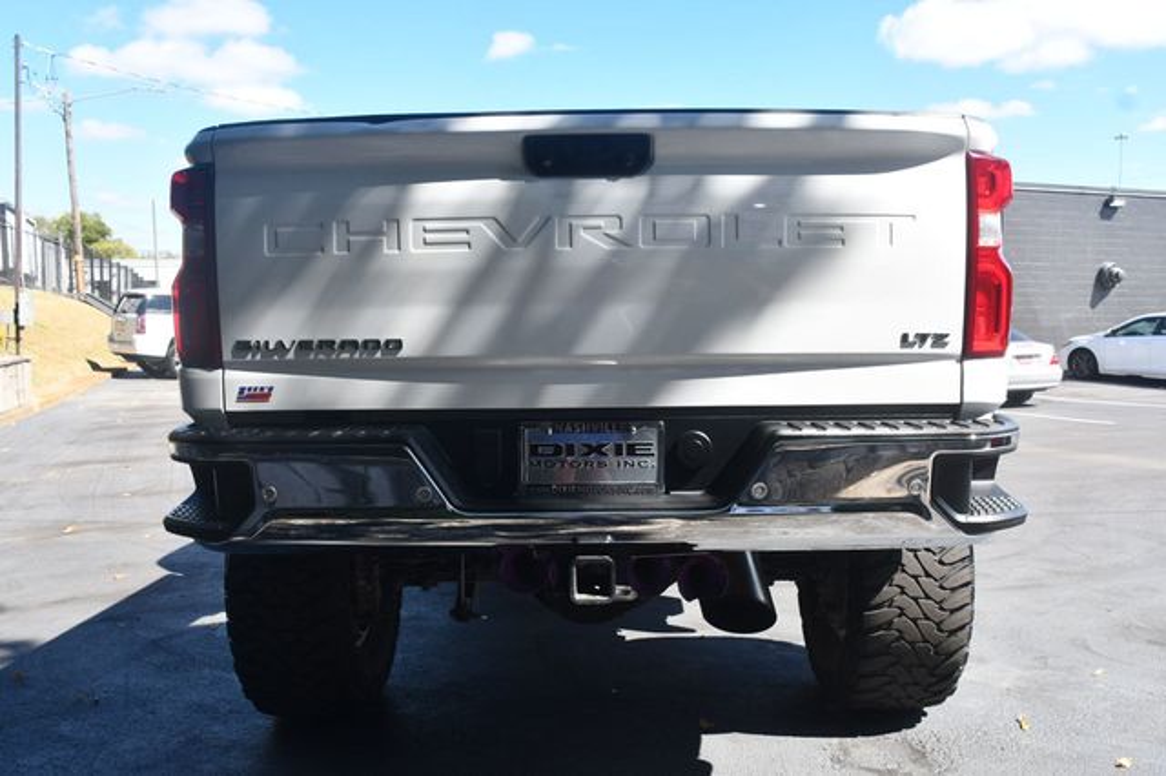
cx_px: 583
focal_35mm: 30
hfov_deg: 62.0
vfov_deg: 43.6
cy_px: 388
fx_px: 971
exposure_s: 1/250
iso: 200
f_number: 7.1
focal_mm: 20
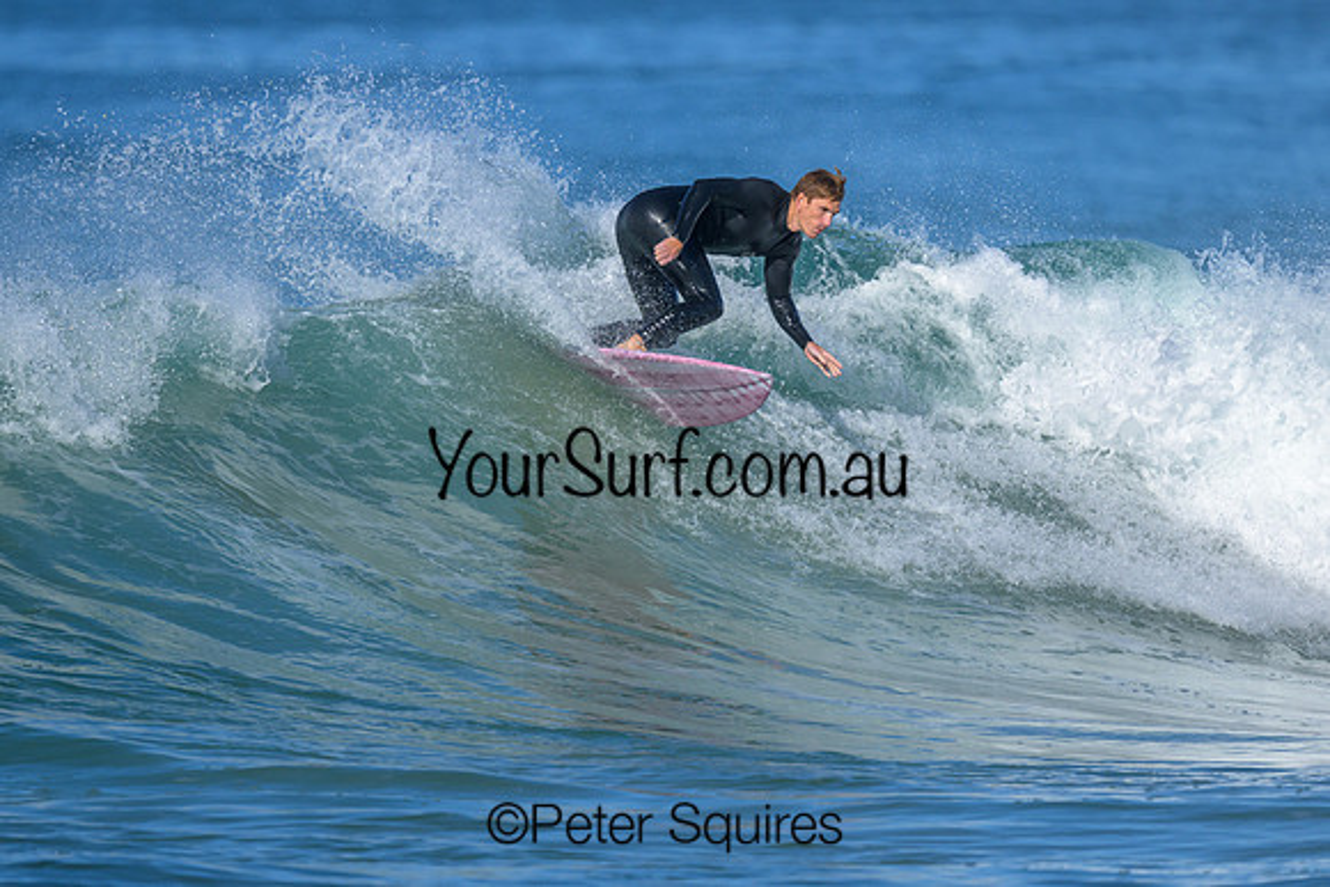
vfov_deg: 1.5
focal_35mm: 922
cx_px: 563
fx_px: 34086
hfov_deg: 2.2
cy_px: 440
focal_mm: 800
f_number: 6.3
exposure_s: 1/2000
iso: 220
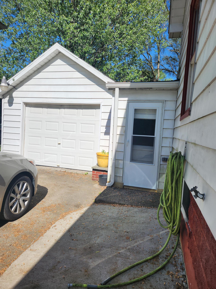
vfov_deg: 73.9
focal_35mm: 23
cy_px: 144
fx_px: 191
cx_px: 108
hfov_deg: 58.9
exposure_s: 1/2517
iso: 20
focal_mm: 5.4
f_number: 1.8
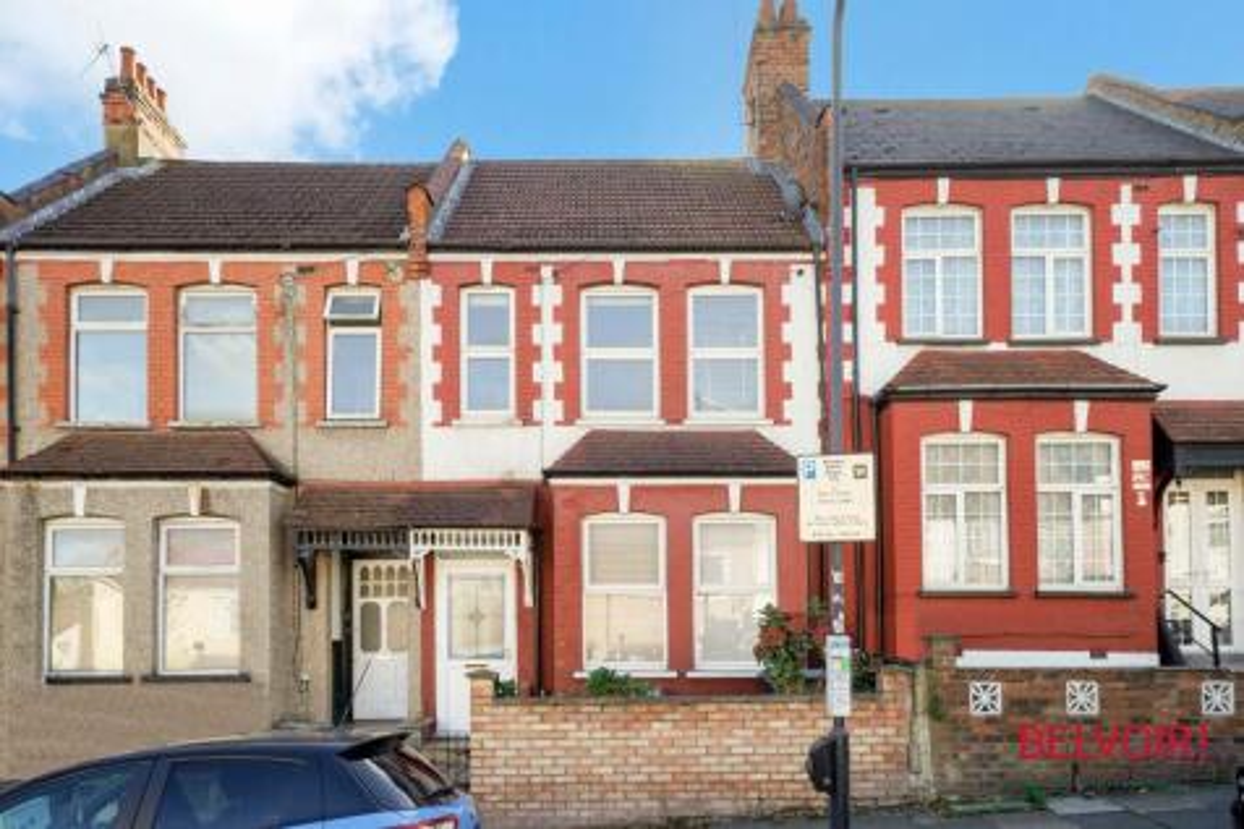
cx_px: 622
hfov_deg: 73.8
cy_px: 414
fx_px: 829
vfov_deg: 53.1
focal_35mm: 24
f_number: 11
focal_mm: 24
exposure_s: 1/125
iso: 500
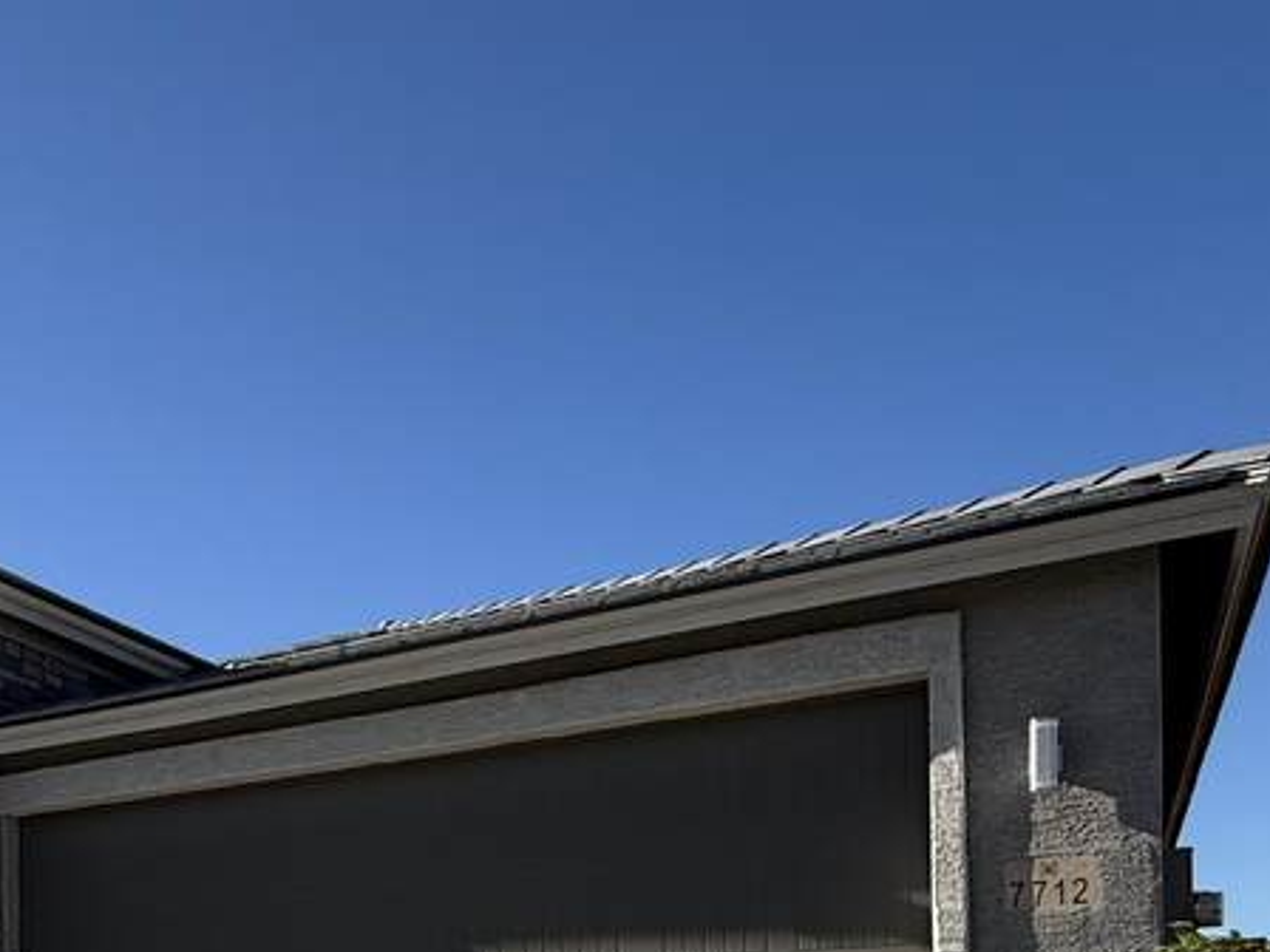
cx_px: 111
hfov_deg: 42.6
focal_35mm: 40
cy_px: 1085
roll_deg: +1.1
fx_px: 1468
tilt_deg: -0.8
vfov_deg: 31.3
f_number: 2.2
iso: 50
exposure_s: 1/2024
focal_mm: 2.22
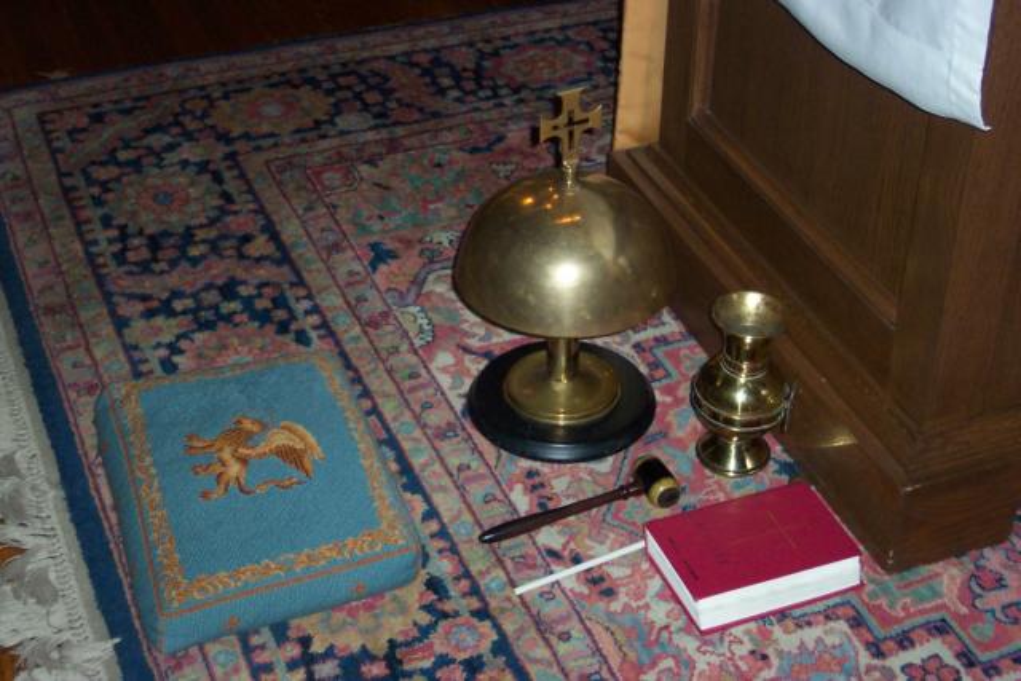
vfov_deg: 21.6
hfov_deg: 31.9
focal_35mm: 63
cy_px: 340
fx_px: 1787
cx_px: 510
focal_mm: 13.3
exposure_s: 1/45
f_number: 3.4
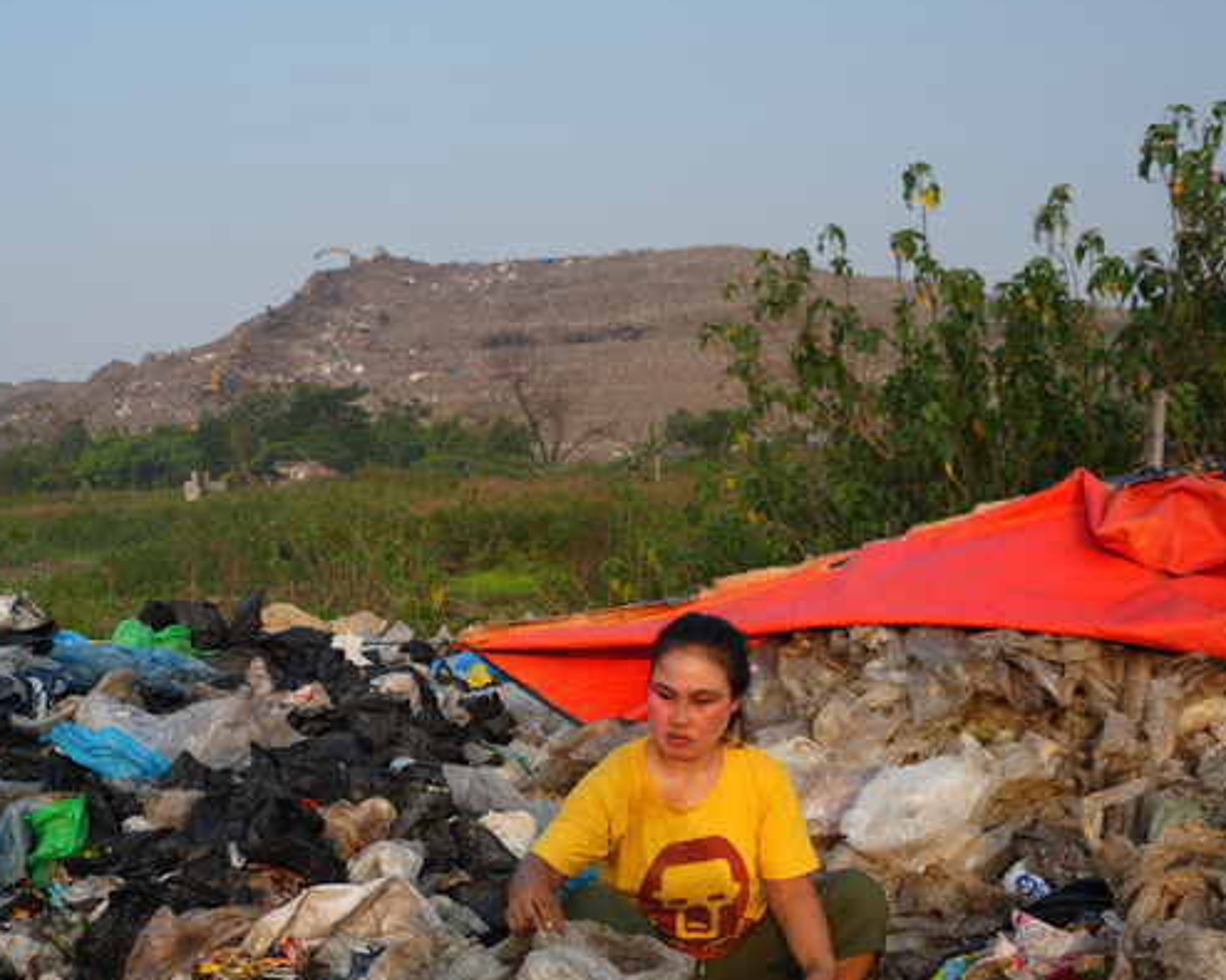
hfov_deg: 50.9
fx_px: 1270
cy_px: 831
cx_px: 449
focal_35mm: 35
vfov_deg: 39.9
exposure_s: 1/320
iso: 100
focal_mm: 18
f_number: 4
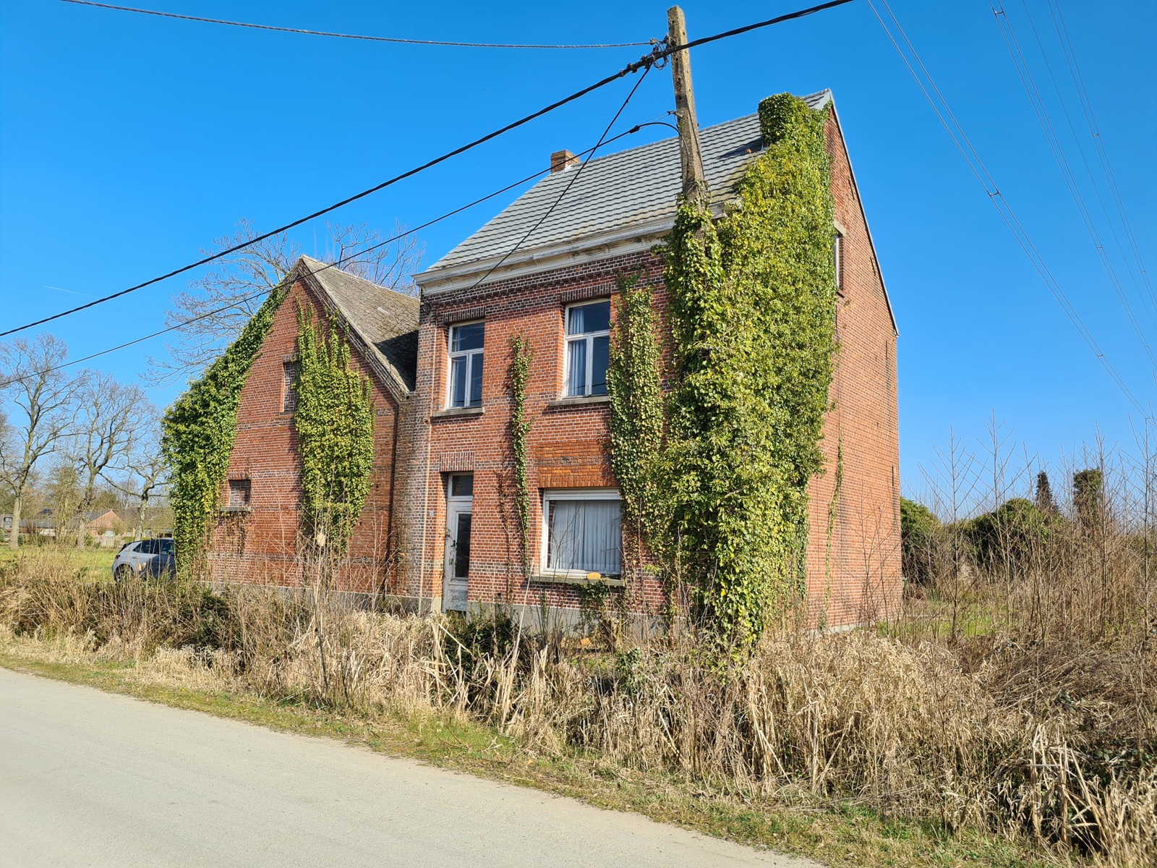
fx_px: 869
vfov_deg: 53.1
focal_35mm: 26
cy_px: 434
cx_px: 578
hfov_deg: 67.3
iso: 50
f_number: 1.8
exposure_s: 1/1612
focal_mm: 5.4
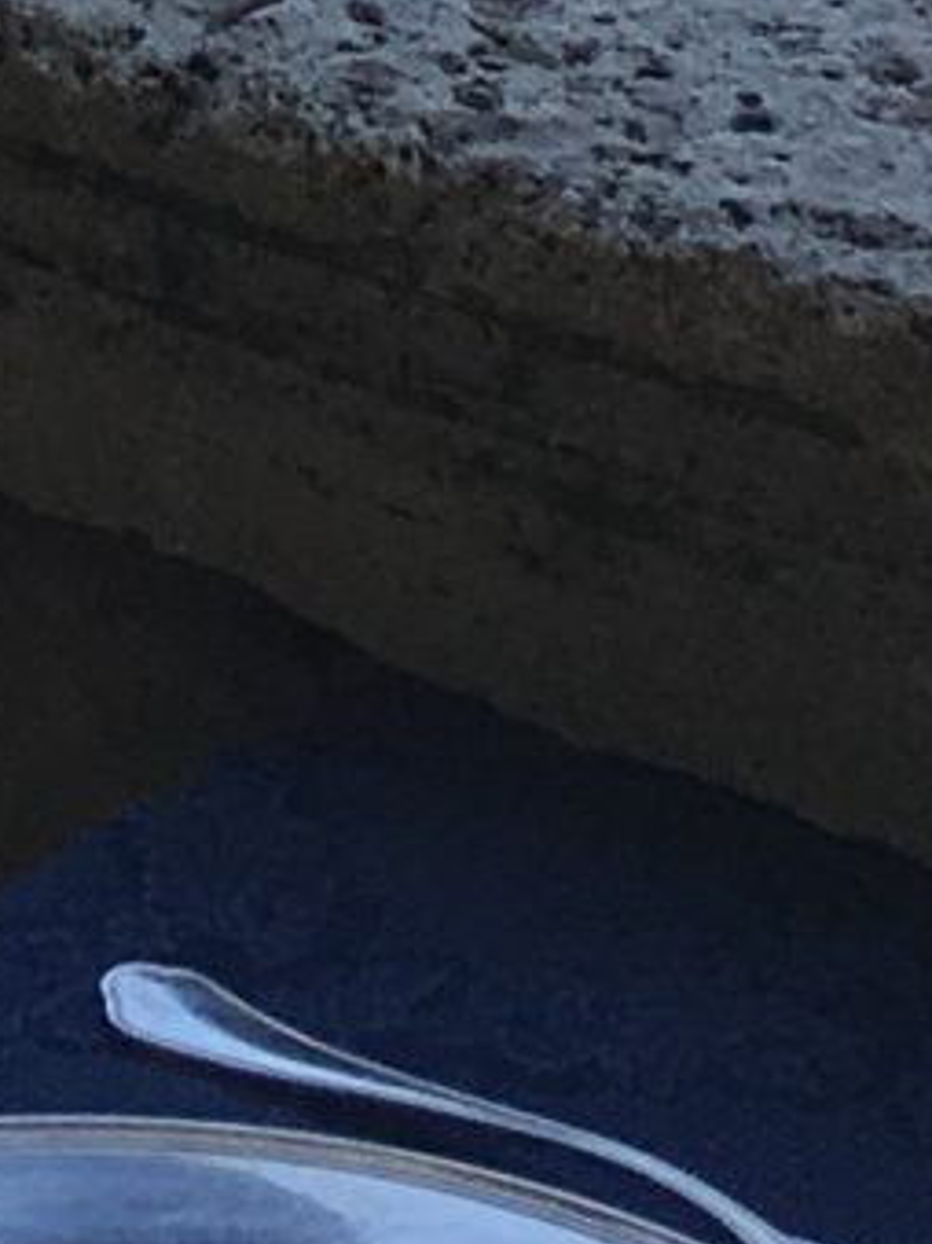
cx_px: -906
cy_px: -2268
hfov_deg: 6.6
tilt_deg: -5.8
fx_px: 7867
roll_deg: +0.5
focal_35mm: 219
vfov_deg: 8.0
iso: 25
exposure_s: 1/574
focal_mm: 4.15
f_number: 2.2
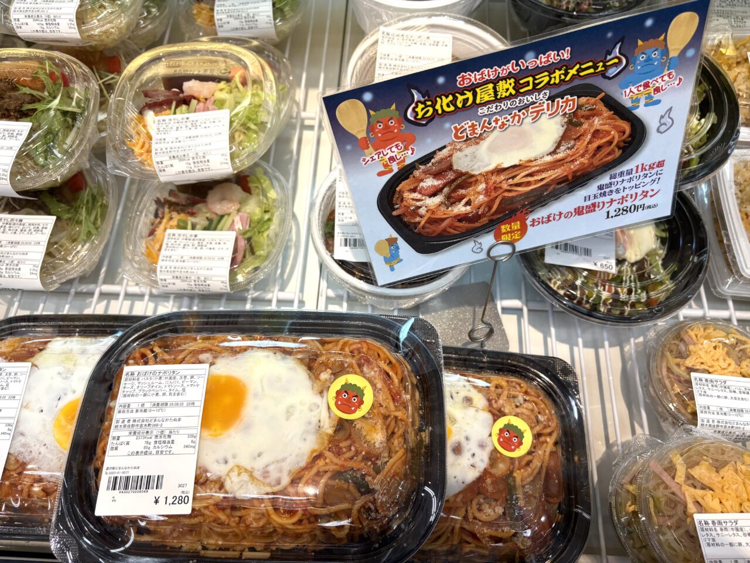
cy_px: 282
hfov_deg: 67.3
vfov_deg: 53.1
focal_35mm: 26
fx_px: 563
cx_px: 375
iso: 32
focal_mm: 5.96
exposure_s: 1/158
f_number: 1.6
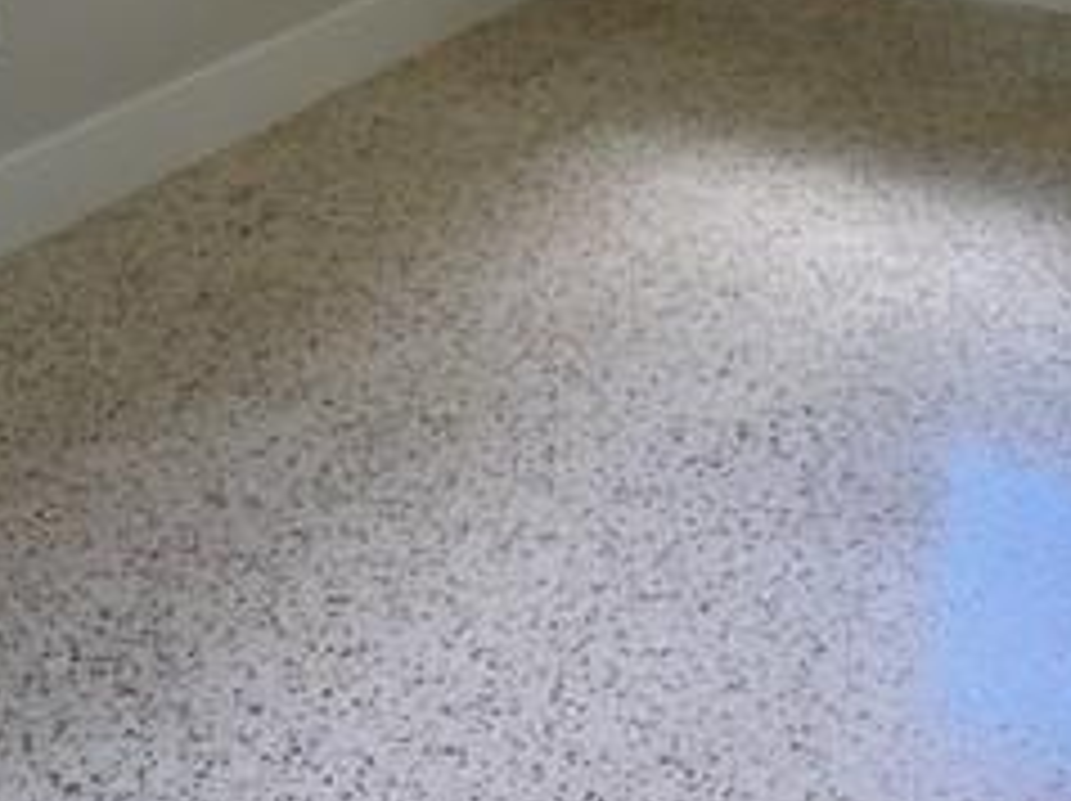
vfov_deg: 19.3
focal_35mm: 70
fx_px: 2164
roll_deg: -2.5
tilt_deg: -13.1
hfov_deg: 26.2
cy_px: -248
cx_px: 1094
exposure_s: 1/120
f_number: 1.6
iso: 80
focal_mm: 5.1
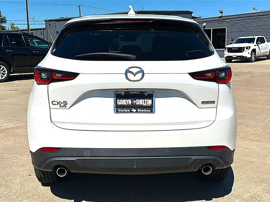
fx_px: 289
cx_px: 135
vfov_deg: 38.7
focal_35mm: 37
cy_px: 101
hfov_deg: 50.1
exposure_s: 1/10989
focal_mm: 6.86
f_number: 1.78
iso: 64
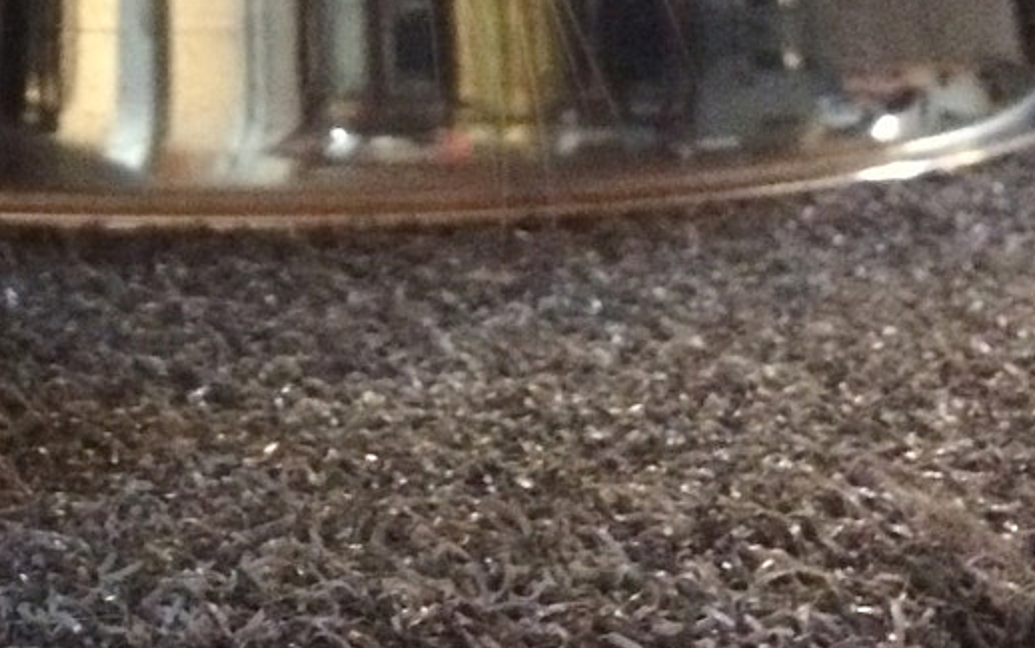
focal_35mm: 95
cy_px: -474
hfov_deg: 21.2
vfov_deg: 12.7
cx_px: 24
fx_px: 2680
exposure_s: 1/15
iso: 500
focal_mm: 4.15
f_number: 2.2
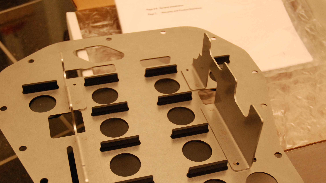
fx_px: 447
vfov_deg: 23.1
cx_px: 162
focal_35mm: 52
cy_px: 127
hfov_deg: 40.1
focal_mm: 25
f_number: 5
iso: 800
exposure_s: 1/20
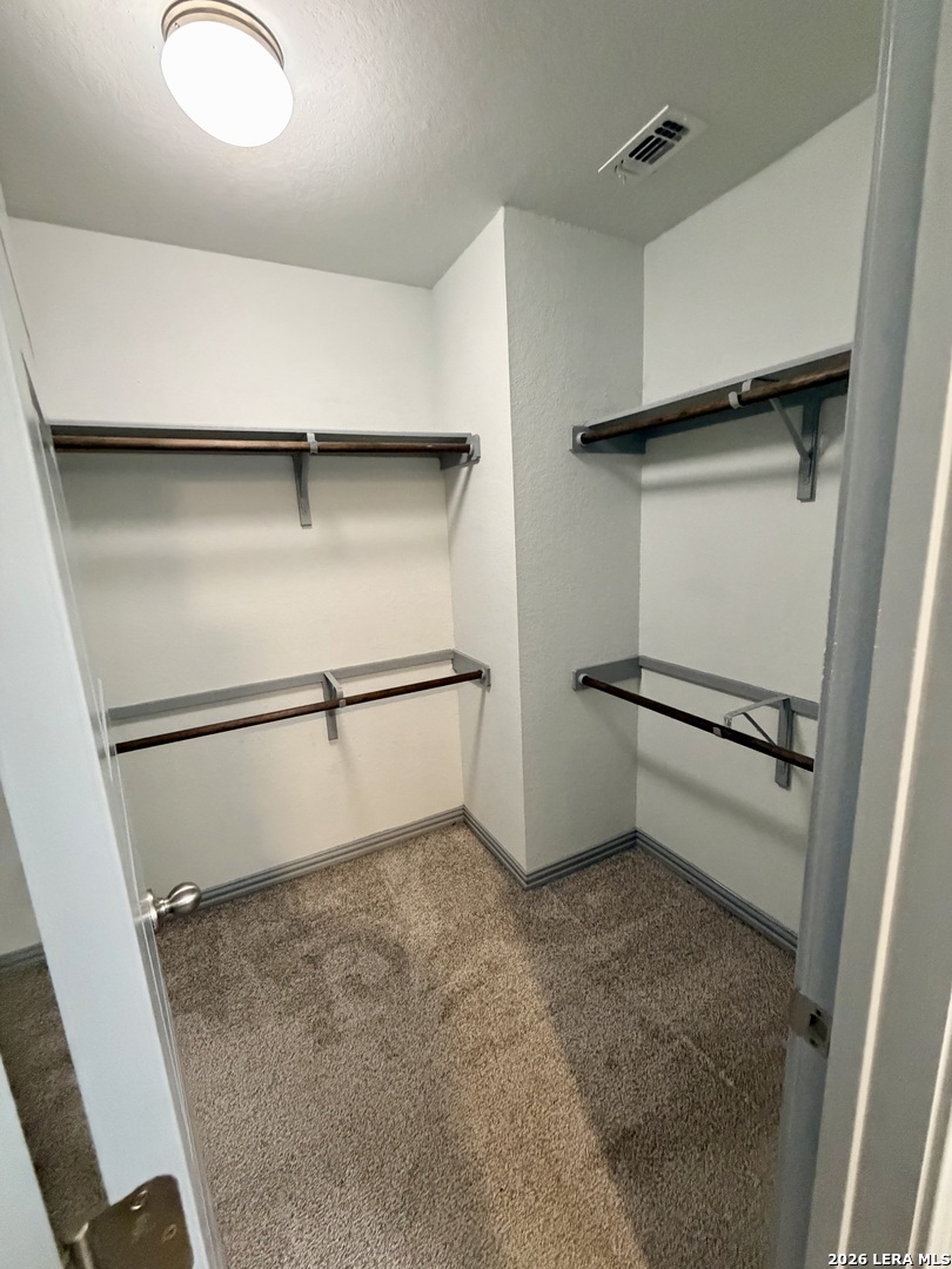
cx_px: 476
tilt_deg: -11.5
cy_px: 634
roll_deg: +3.1
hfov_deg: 85.7
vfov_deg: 102.1
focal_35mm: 14
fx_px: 513
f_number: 2.2
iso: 800
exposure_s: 1/60
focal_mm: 2.22
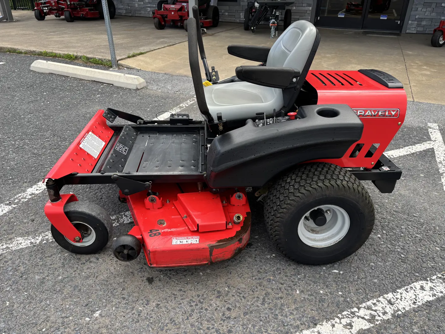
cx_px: 222
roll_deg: -1.6
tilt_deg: -28.1
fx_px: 334
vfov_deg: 53.1
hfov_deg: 67.3
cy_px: 167
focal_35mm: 26
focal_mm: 5.96
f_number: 1.6
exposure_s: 1/675
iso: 50
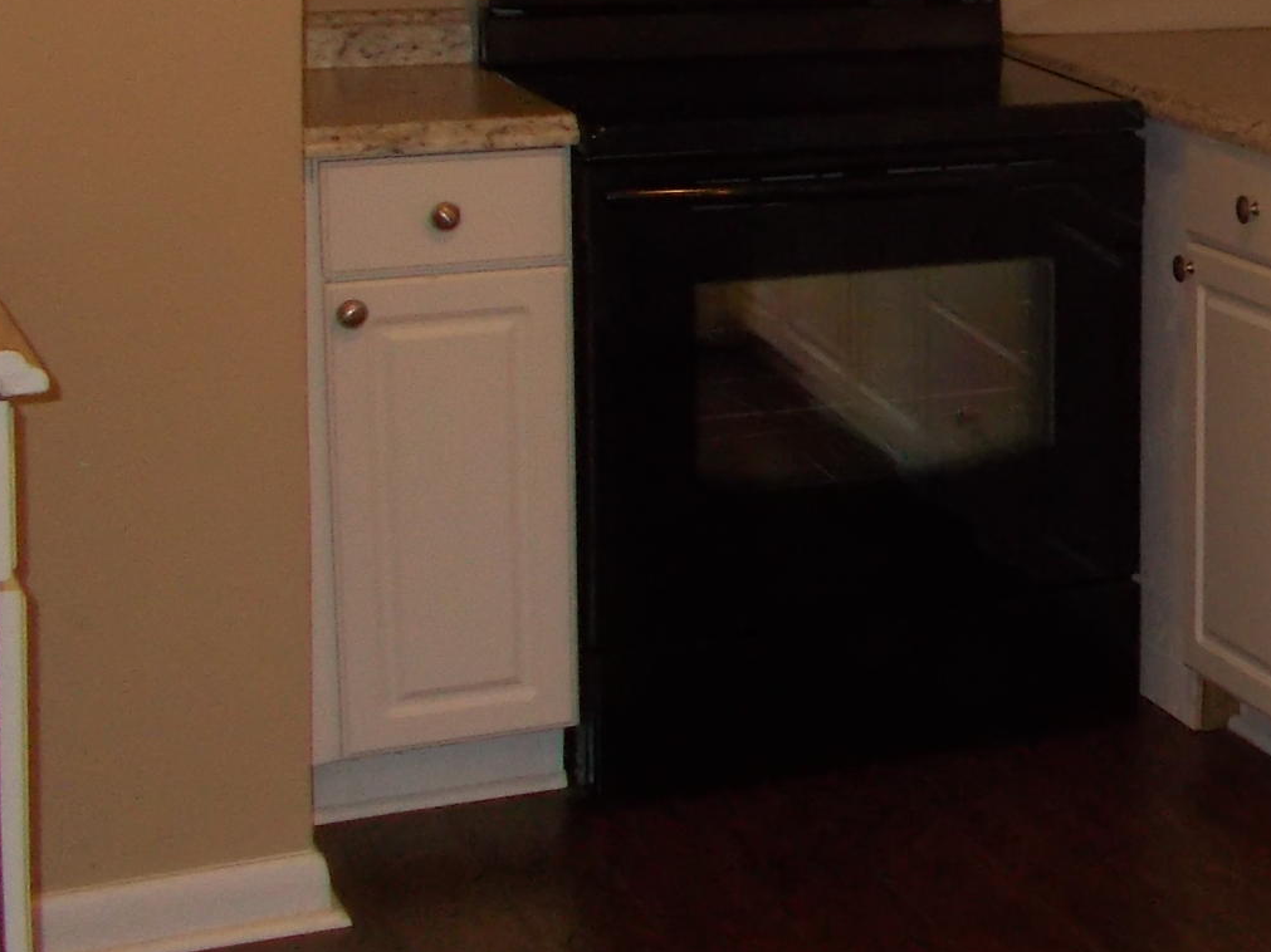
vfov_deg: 16.4
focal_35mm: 89
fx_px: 3267
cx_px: 1747
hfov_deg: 19.8
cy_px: 108
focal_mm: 5.3
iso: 200
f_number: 3.4
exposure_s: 1/25
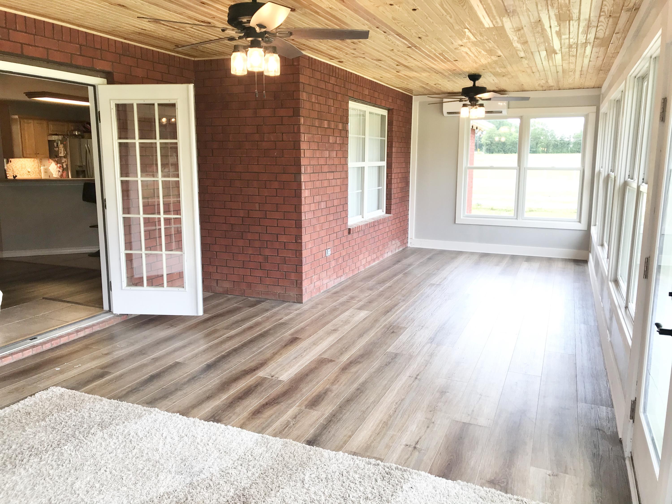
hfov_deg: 63.4
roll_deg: +0.0
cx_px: 336
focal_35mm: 28
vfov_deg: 49.7
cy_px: 252
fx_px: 544
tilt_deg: -10.0
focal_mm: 3.99
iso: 25
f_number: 1.8
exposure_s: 1/40
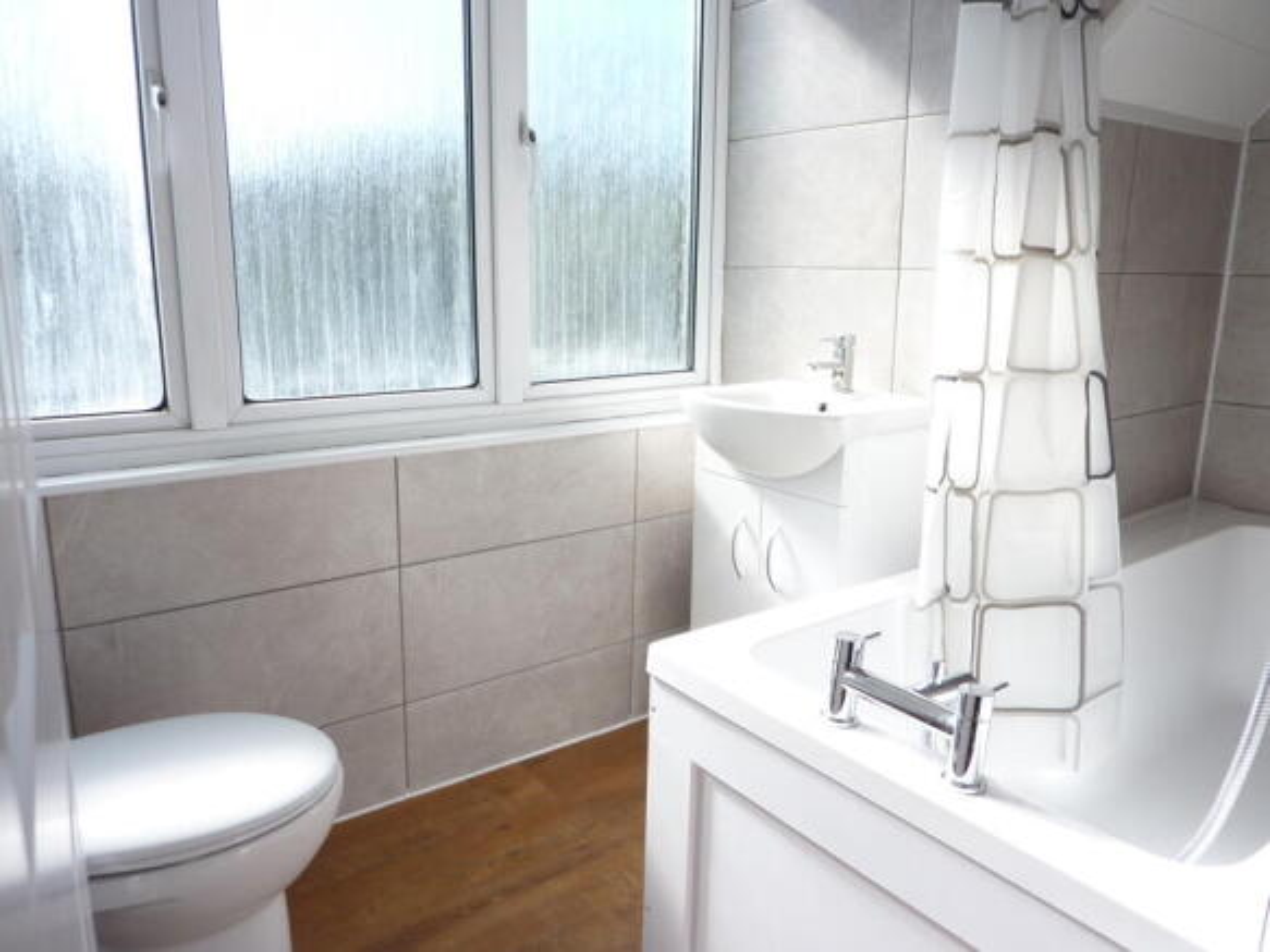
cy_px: 476
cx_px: 635
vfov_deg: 54.9
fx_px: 917
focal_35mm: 25
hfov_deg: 69.4
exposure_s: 1/200
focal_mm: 4.1
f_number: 4
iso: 80
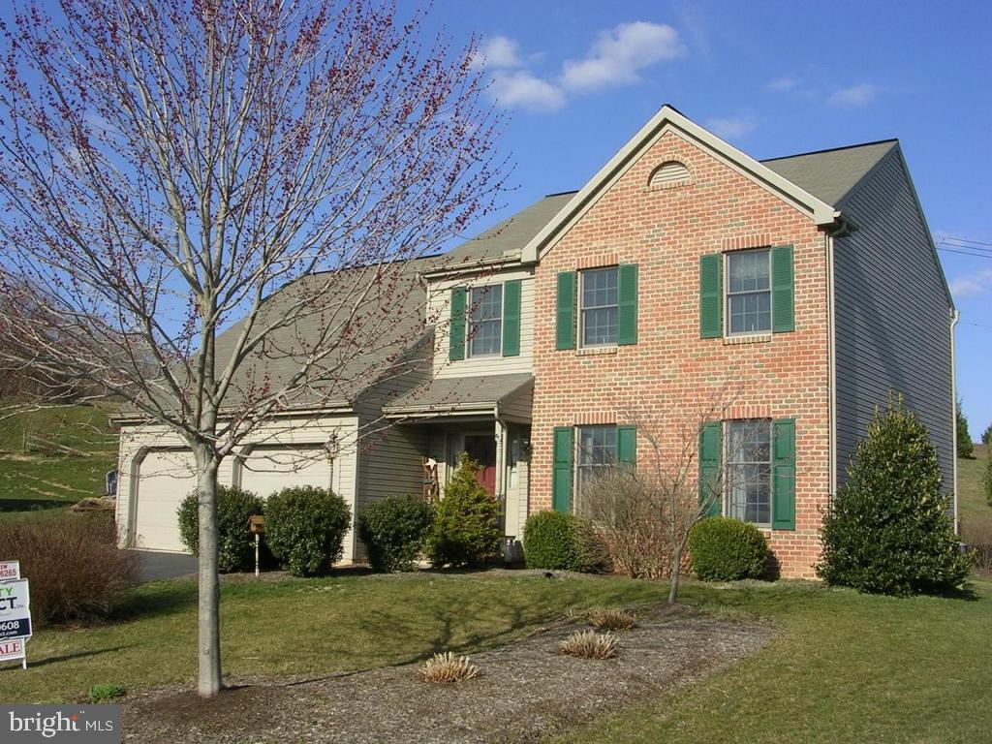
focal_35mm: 38
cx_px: 496
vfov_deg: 37.7
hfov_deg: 49.0
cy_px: 372
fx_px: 1089
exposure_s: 1/375
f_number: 5.6
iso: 50
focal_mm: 5.8
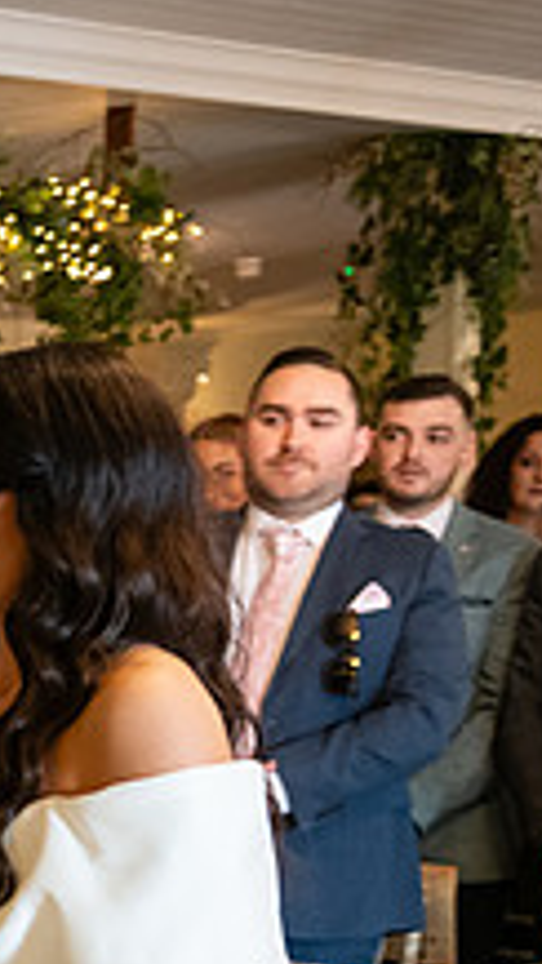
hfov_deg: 11.2
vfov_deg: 21.3
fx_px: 2505
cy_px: 851
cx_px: -524
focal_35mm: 98
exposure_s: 1/160
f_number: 3.5
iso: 1250
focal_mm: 35
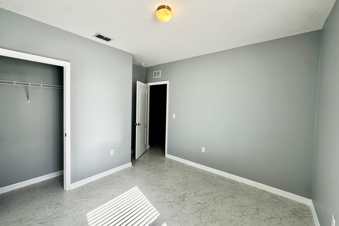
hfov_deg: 100.4
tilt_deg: -1.4
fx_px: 141
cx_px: 169
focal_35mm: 15
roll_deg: -1.1
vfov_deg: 77.3
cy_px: 108
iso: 40
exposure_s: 1/137
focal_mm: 2.22
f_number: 2.2
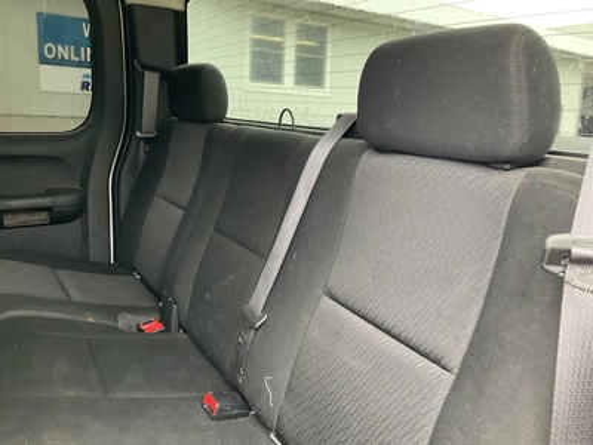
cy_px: 222
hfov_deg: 61.7
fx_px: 497
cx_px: 296
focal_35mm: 29
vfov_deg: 48.2
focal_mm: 3
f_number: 1.8
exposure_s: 1/63
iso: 64
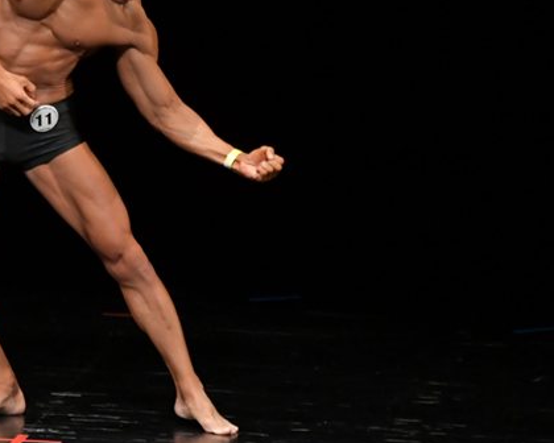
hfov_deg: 3.2
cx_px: 180
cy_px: 178
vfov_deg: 2.6
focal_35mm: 597
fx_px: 9789
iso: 3200
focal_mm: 230
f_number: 5.6
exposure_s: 1/400
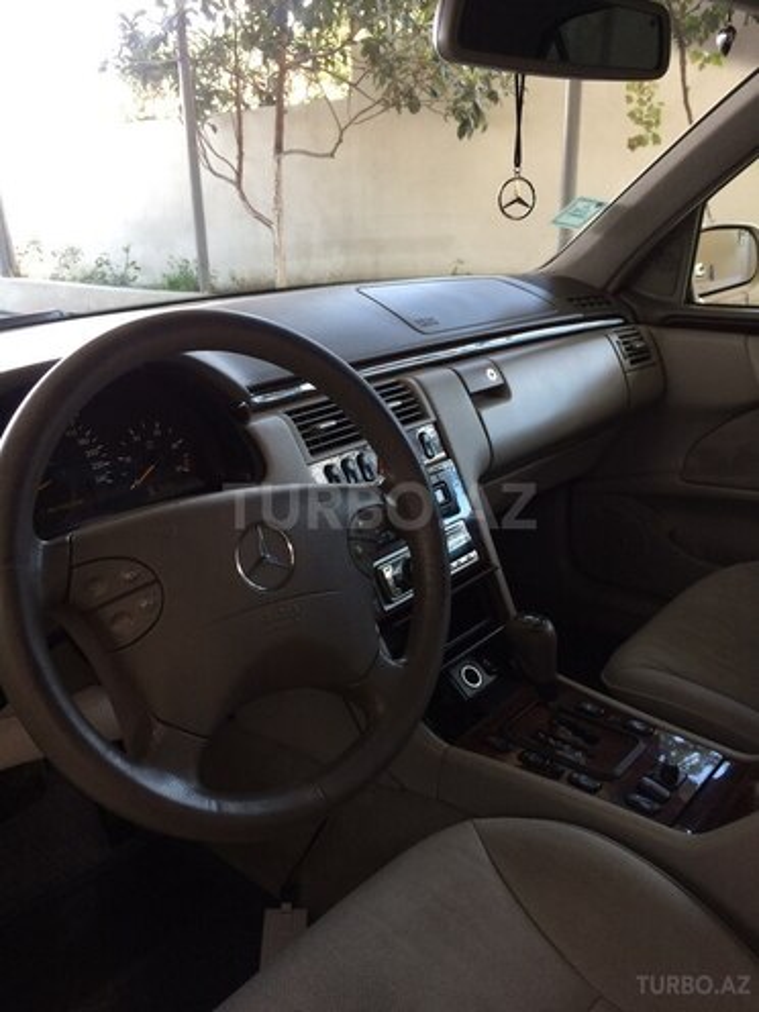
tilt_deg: -20.4
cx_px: 380
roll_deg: +2.1
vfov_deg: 61.7
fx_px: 848
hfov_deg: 48.2
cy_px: 506
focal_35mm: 29
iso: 40
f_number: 2.2
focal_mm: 4.15
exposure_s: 1/33
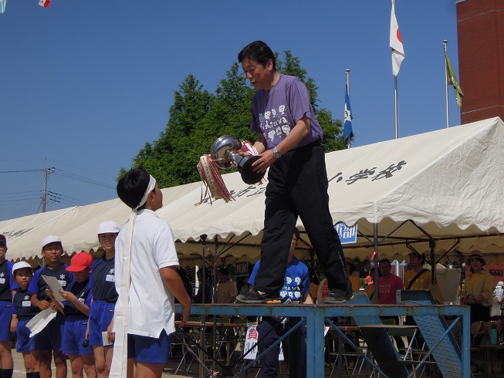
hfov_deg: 31.2
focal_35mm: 62
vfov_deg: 23.7
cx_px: 252
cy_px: 189
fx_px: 903
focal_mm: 11.1
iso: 160
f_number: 5.9
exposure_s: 1/1600
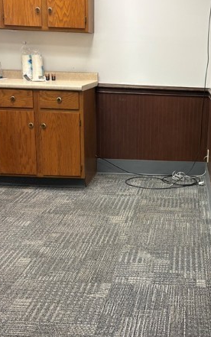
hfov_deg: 26.3
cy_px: 163
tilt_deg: -14.4
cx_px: 174
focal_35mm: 48
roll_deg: -2.2
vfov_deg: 41.8
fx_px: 441
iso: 80
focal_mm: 5.96
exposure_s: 1/60
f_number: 1.6
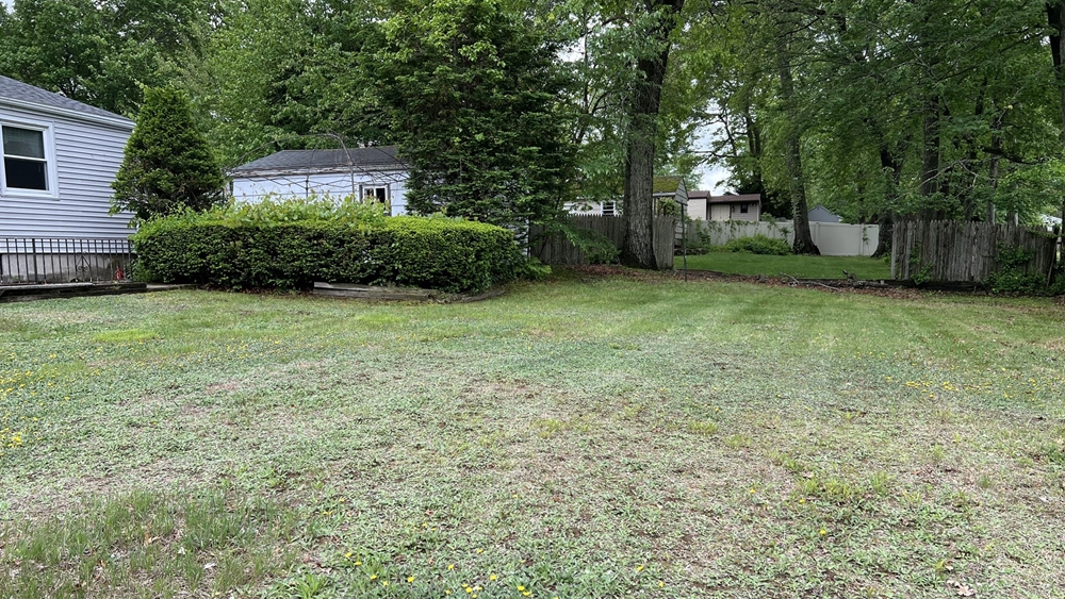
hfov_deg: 66.1
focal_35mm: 29
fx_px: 819
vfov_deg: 40.2
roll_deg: +1.5
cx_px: 528
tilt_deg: -5.8
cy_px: 327
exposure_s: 1/658
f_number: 1.5
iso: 50
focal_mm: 5.7
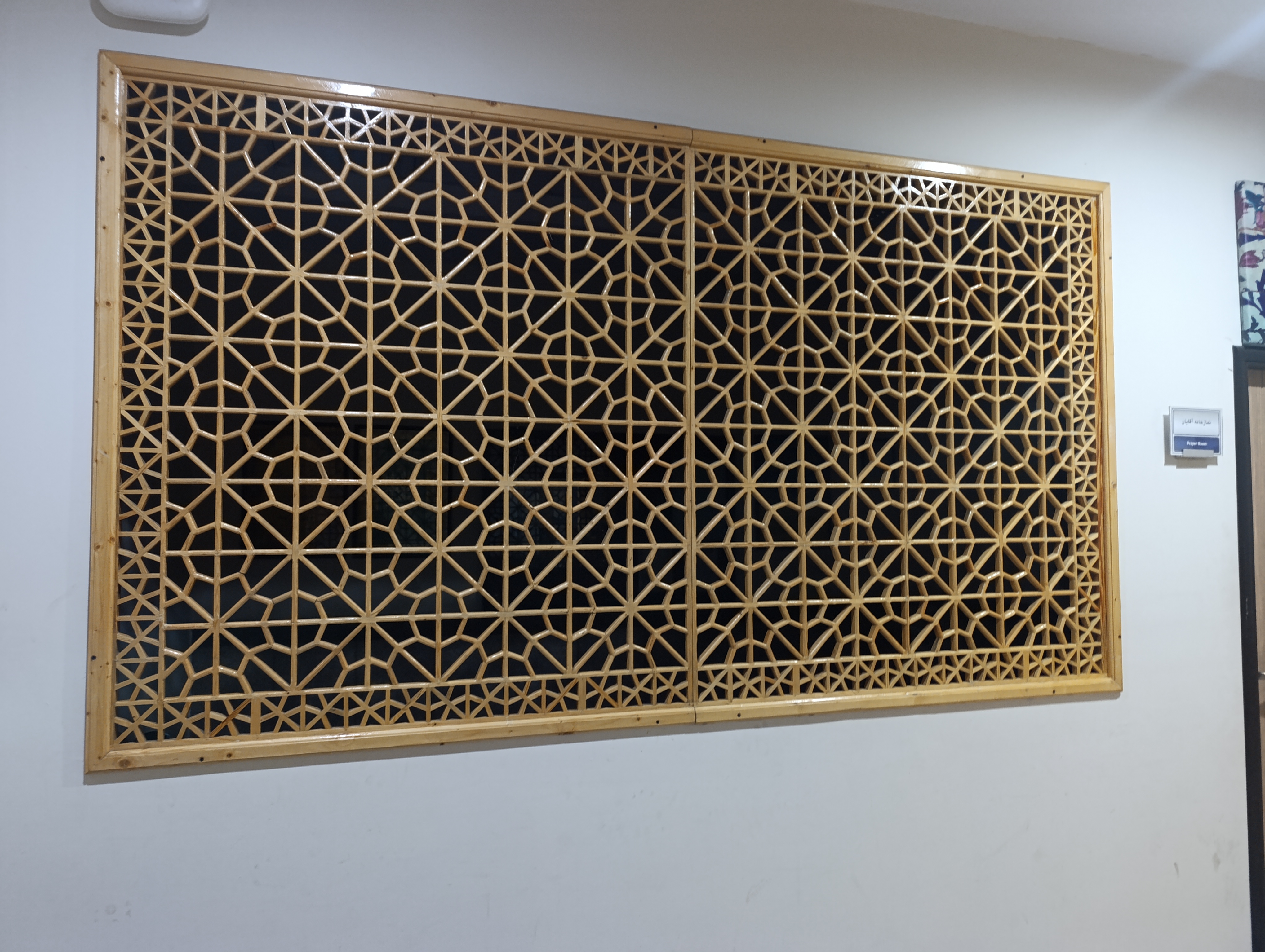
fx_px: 842
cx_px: 632
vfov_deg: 59.0
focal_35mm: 23
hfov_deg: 73.8
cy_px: 476
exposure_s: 1/25
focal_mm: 6.14
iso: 1250
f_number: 1.6
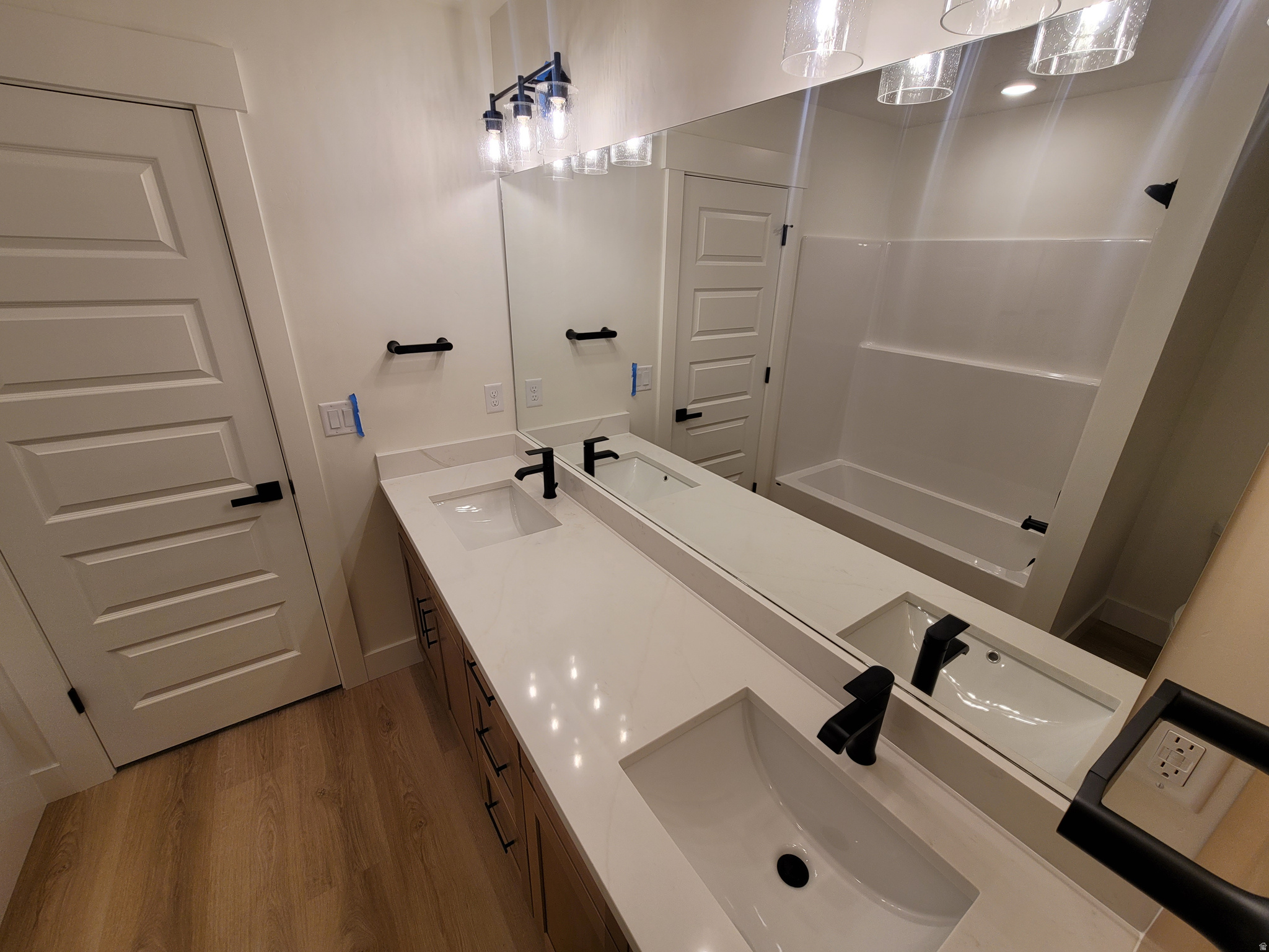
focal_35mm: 13
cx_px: 634
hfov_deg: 106.2
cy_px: 476
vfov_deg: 89.9
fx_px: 477
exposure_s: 1/120
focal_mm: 2.2
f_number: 2.2
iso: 64
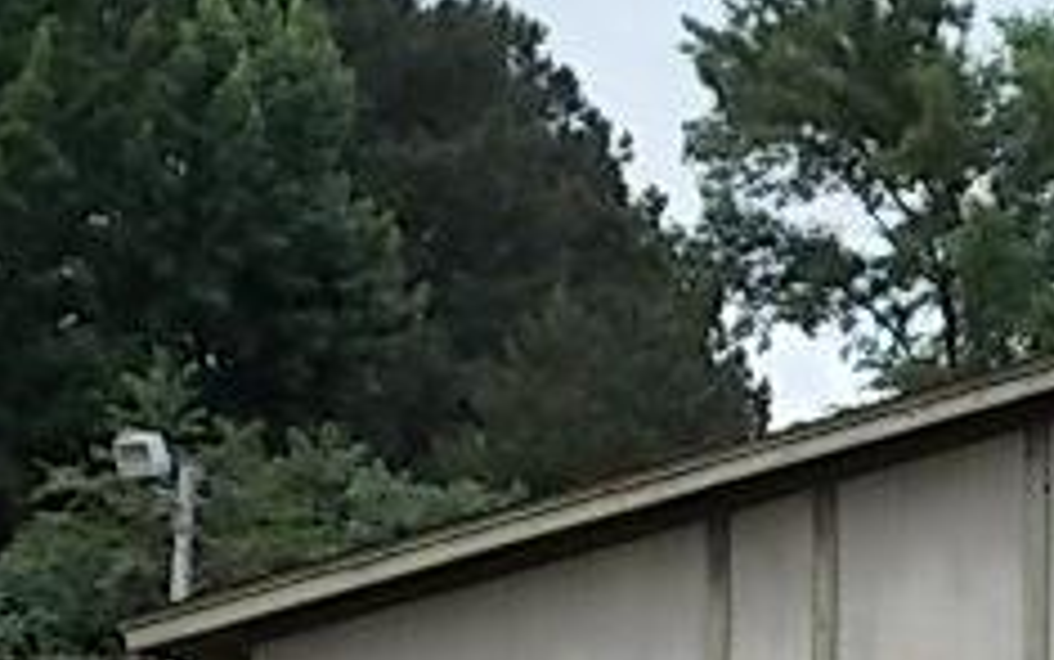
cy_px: 858
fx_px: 3649
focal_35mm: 127
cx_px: 1206
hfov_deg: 15.9
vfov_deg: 10.1
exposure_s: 1/250
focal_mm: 7.9
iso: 80
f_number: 4.2
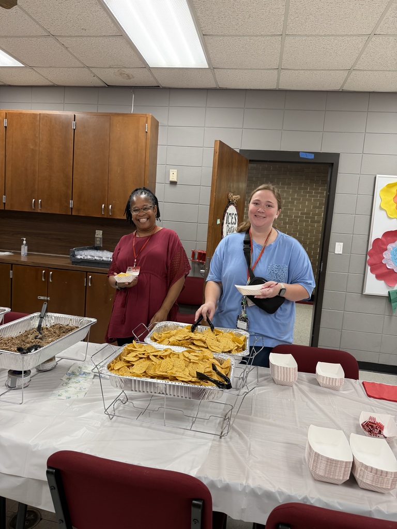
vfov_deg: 71.6
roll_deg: -4.0
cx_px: 198
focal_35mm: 24
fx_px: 367
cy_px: 264
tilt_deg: -5.5
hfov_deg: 56.8
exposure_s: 1/60
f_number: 1.78
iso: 125
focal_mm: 6.76
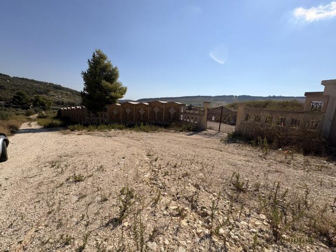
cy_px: 126
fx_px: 136
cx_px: 168
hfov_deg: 102.1
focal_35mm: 14
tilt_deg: -10.9
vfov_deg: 85.7
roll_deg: -3.0
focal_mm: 2.22
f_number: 2.2
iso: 50
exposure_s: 1/3906
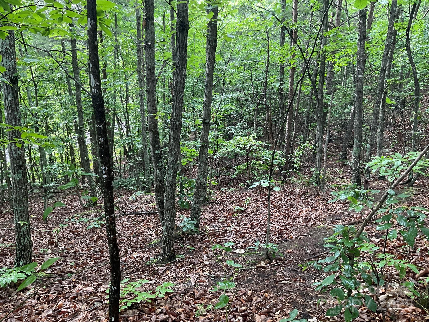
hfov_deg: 61.7
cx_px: 214
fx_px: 359
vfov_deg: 48.2
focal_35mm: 29
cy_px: 161
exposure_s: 1/60
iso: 80
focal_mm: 3
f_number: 1.8
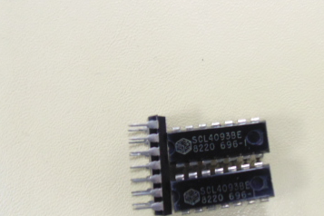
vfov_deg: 32.3
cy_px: 147
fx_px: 369
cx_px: 205
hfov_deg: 46.9
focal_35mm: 41
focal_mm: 4
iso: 320
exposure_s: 1/30
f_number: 3.1
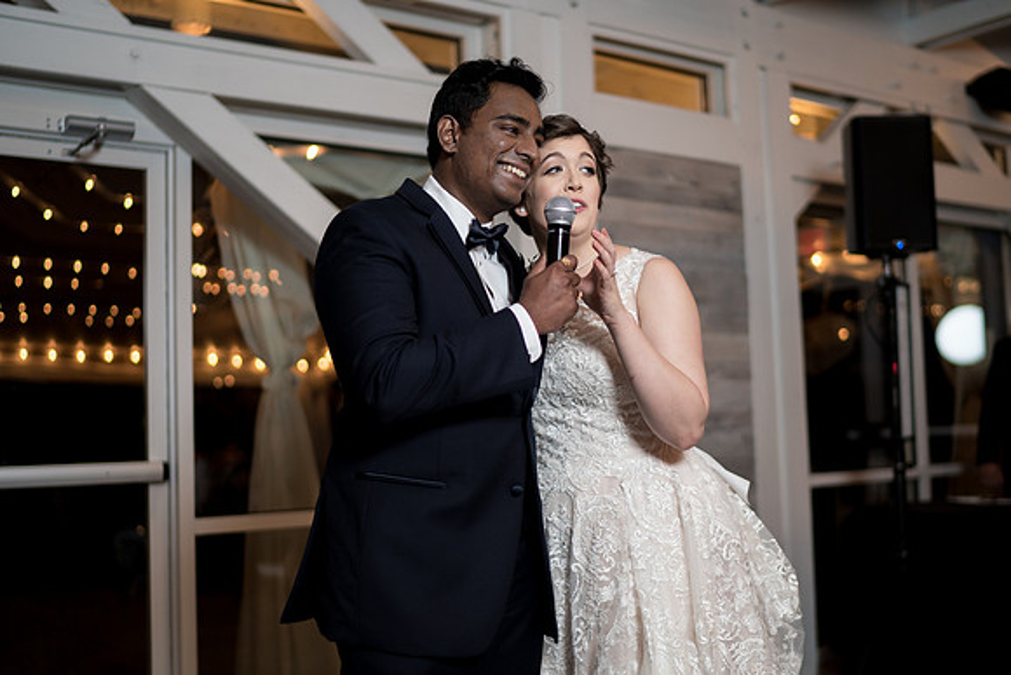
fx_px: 1200
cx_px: 524
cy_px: 340
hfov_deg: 45.7
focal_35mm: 43
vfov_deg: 31.4
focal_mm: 35
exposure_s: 1/200
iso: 250
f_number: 1.4
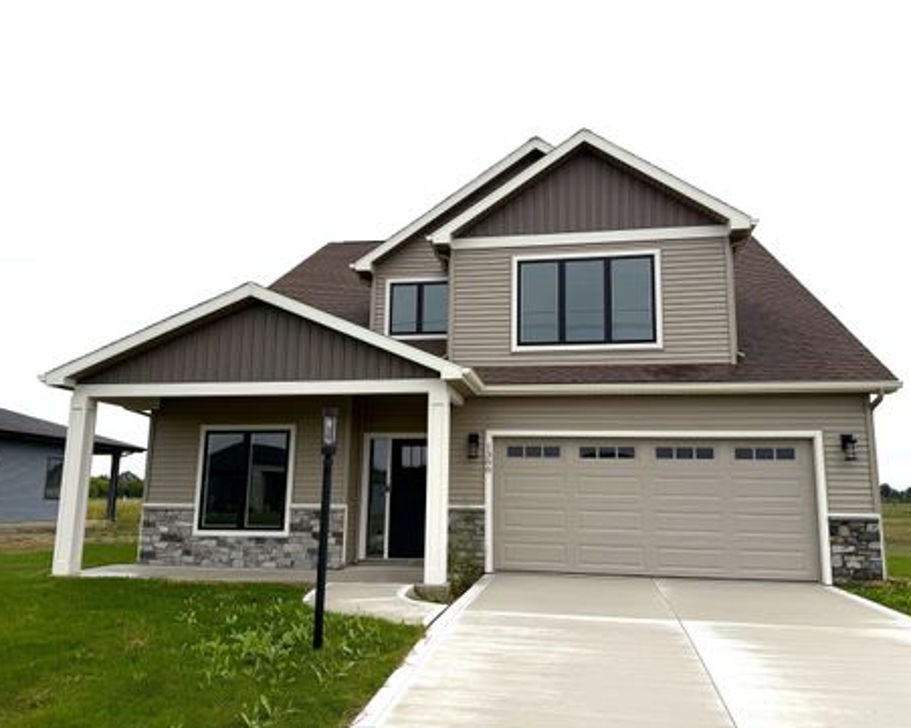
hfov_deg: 66.1
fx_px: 700
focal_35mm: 26
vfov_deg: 54.9
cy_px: 375
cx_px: 461
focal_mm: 6.76
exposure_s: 1/11905
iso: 80
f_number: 1.78
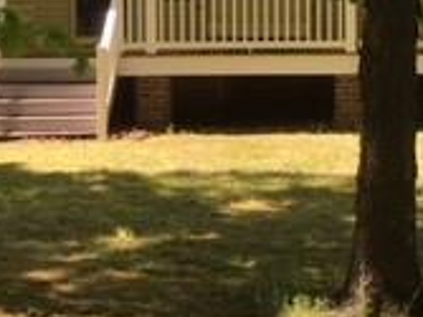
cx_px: 230
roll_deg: +1.2
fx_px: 1355
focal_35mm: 111
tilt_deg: -3.9
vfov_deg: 13.3
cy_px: 79
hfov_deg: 17.7
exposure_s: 1/366
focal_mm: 4.15
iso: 25
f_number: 2.2
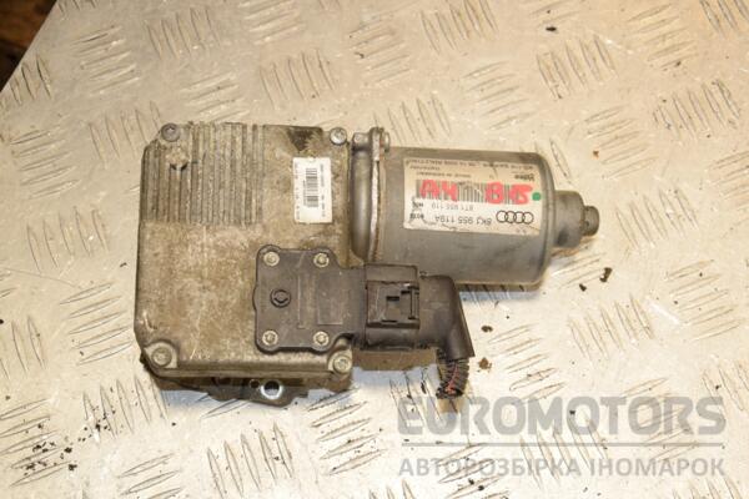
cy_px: 250
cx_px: 374
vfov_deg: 22.6
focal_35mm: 60
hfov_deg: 33.4
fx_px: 1248
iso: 800
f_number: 8
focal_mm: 40
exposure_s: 1/200
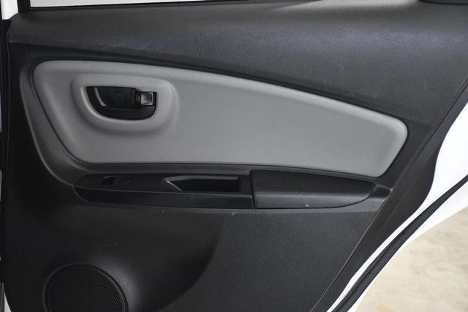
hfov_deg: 27.0
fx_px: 975
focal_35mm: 75
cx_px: 234
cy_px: 156
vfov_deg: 18.2
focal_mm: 50
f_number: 4.8
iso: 2500
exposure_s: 1/640
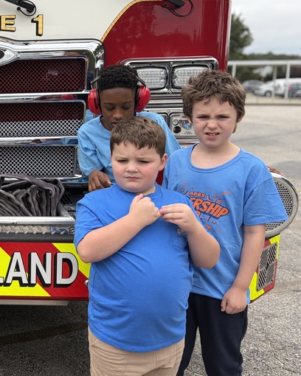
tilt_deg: -8.4
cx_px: -75
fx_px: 568
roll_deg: +0.7
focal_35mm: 51
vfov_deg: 36.7
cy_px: 181
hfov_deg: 26.0
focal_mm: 5.96
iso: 50
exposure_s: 1/973
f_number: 1.6
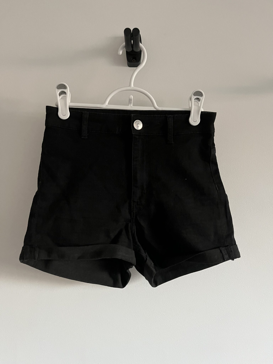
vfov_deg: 67.3
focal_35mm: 26
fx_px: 273
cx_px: 136
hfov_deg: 53.1
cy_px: 182
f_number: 1.6
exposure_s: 1/57
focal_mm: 5.1
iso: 500
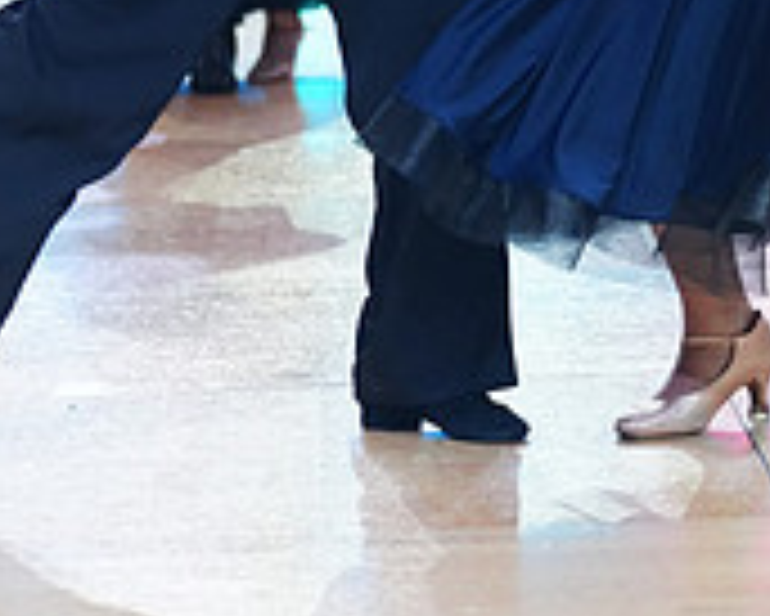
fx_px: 5586
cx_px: 462
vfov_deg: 6.3
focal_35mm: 245
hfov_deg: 7.9
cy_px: -270
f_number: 2.8
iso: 2000
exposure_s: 1/500
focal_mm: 77
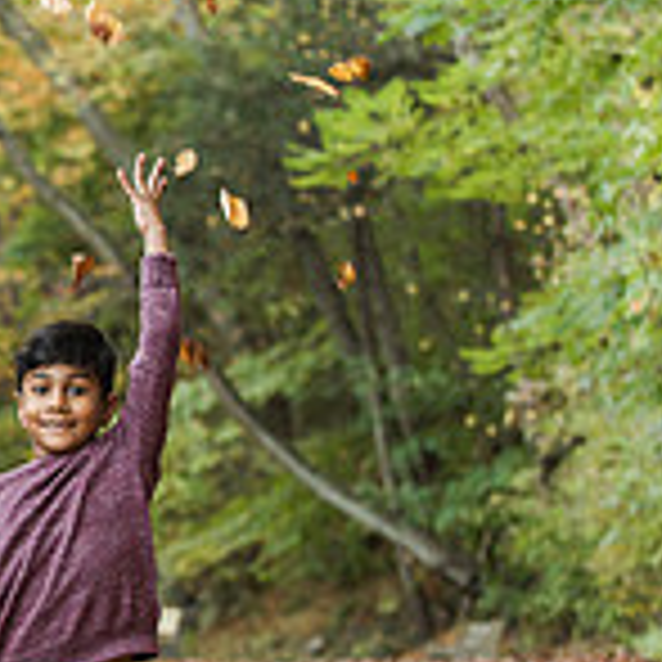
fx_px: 5734
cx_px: -189
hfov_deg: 6.6
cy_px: 326
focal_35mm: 265
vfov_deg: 6.6
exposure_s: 1/125
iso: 1600
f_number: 4
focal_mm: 75
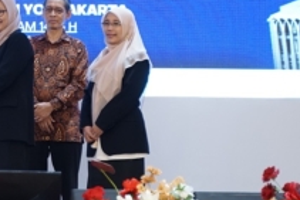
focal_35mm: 222
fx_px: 1851
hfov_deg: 9.2
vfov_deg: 6.2
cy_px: 27
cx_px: -43
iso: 800
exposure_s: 1/125
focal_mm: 61
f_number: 2.8
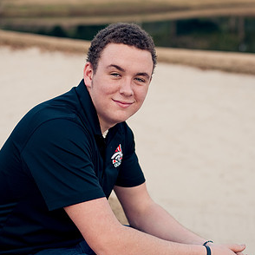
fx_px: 542
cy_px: 156
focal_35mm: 65
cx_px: 129
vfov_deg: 26.4
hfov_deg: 26.5
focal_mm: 50
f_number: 2.5
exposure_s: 1/500
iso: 200
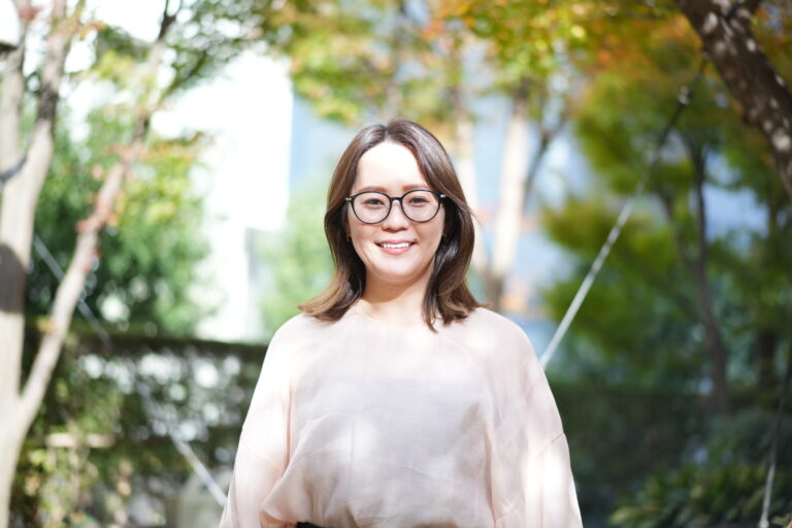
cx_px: 396
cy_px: 264
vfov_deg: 24.6
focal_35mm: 55
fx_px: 1210
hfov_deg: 36.2
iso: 800
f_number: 1.8
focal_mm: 55
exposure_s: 1/125
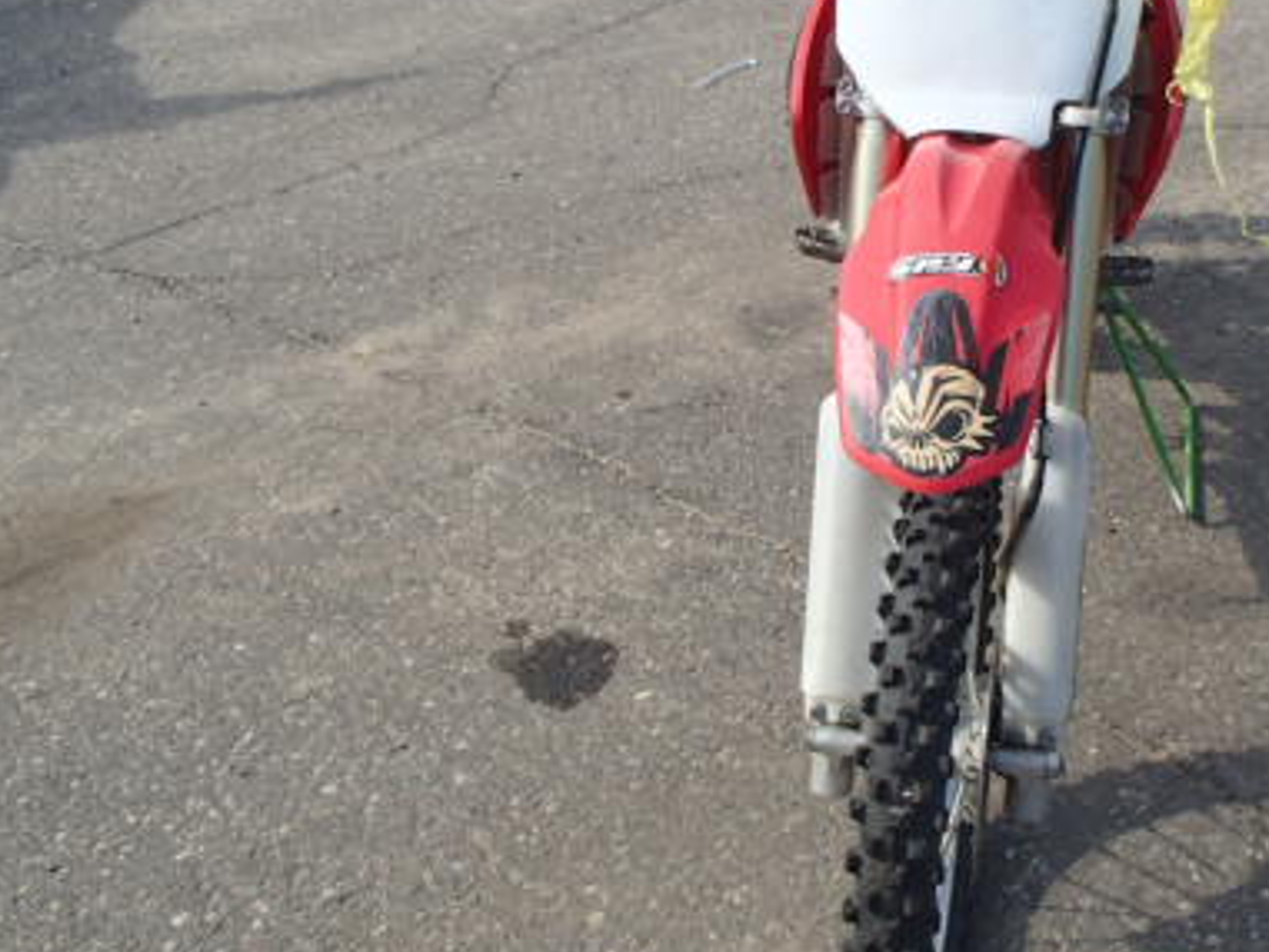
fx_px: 1724
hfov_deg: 39.5
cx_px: 923
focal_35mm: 47
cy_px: 326
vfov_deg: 30.7
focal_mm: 5
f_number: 3.9
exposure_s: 1/500
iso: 100
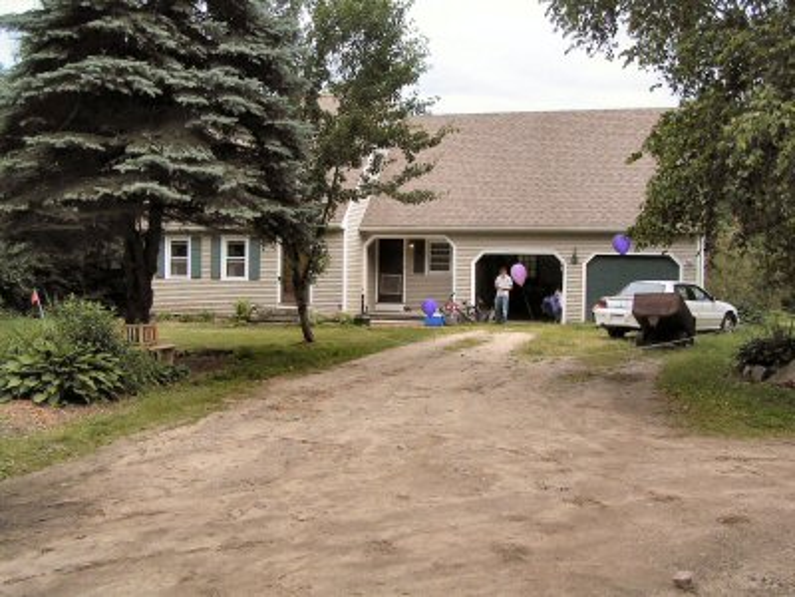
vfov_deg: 37.7
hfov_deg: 49.0
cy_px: 298
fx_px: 873
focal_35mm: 38
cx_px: 398
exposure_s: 1/100
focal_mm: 5.8
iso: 50
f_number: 5.6
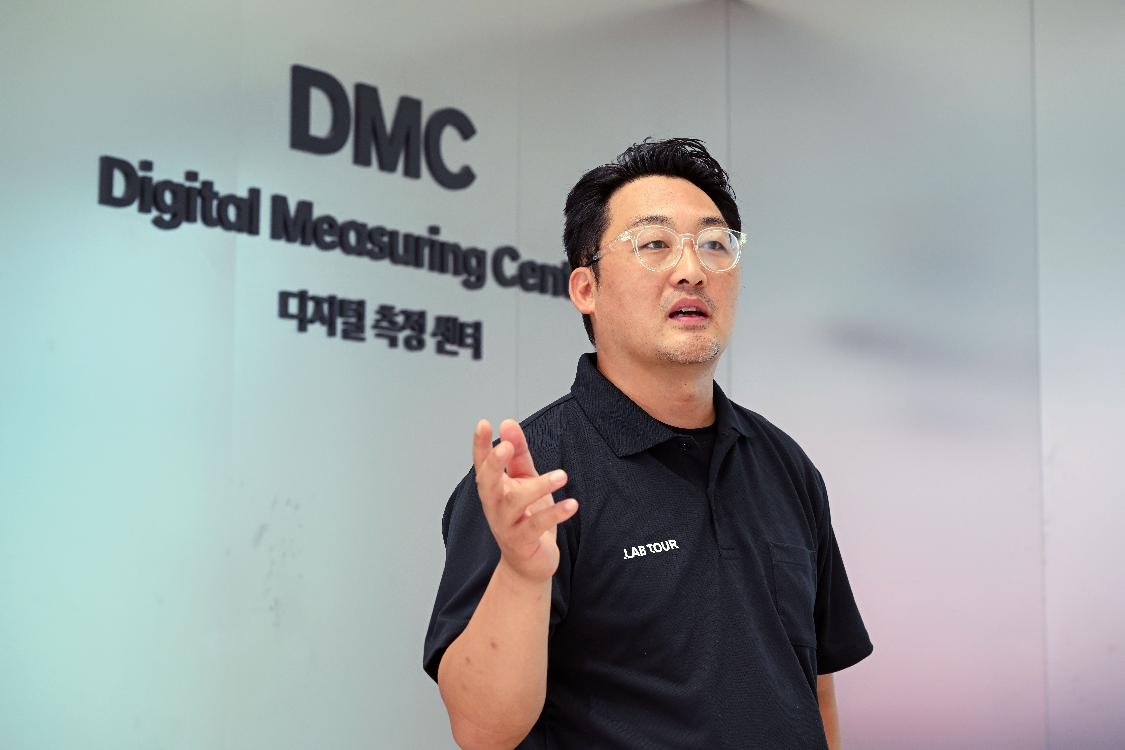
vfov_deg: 19.5
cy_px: 375
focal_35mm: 70
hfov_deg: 28.8
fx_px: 2187
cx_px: 562
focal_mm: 70
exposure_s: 1/100
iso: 1250
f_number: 6.3
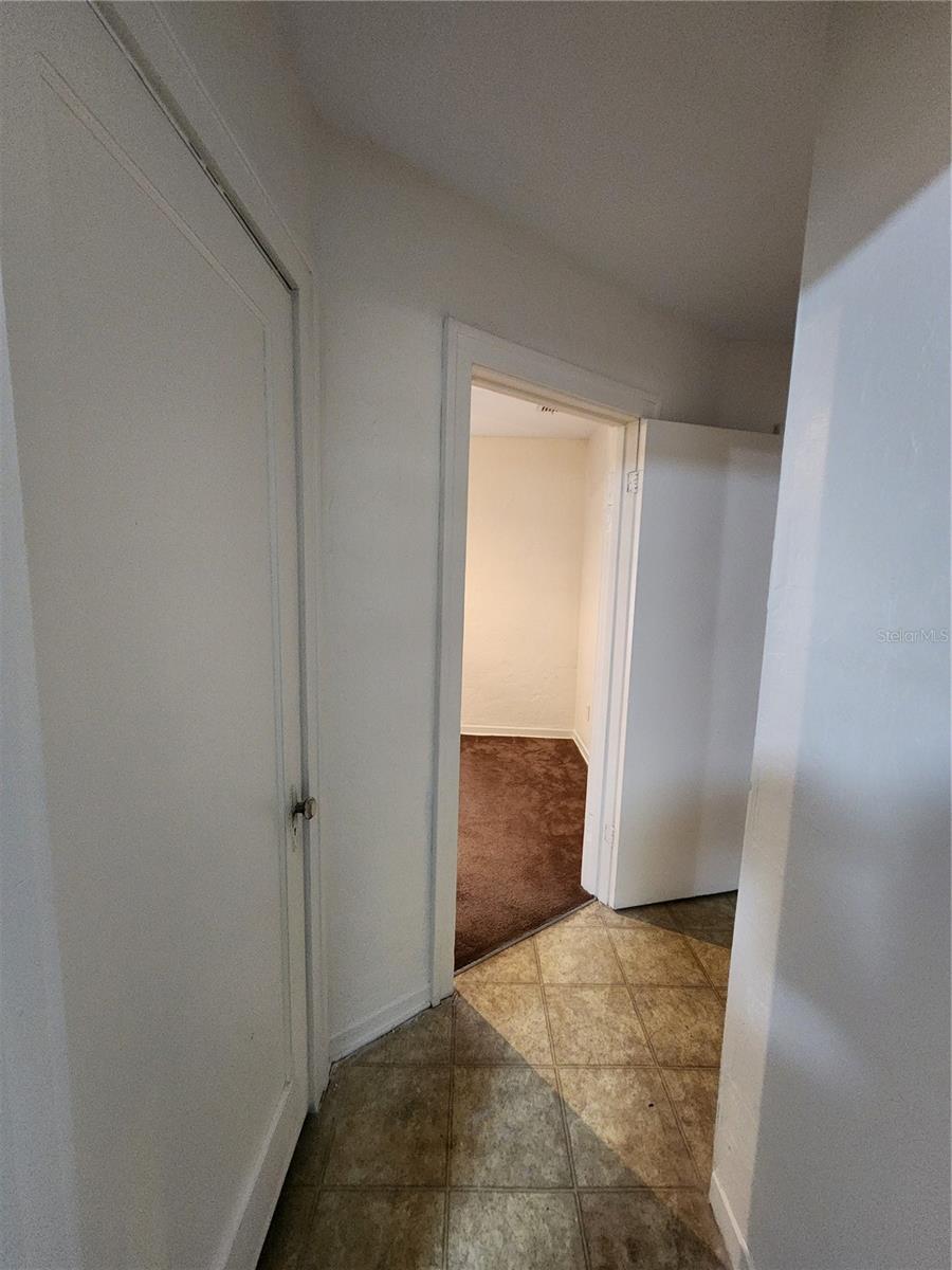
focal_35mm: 13
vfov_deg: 106.2
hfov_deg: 89.9
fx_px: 477
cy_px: 635
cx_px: 476
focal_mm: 2.2
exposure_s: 1/24
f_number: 2.2
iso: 640
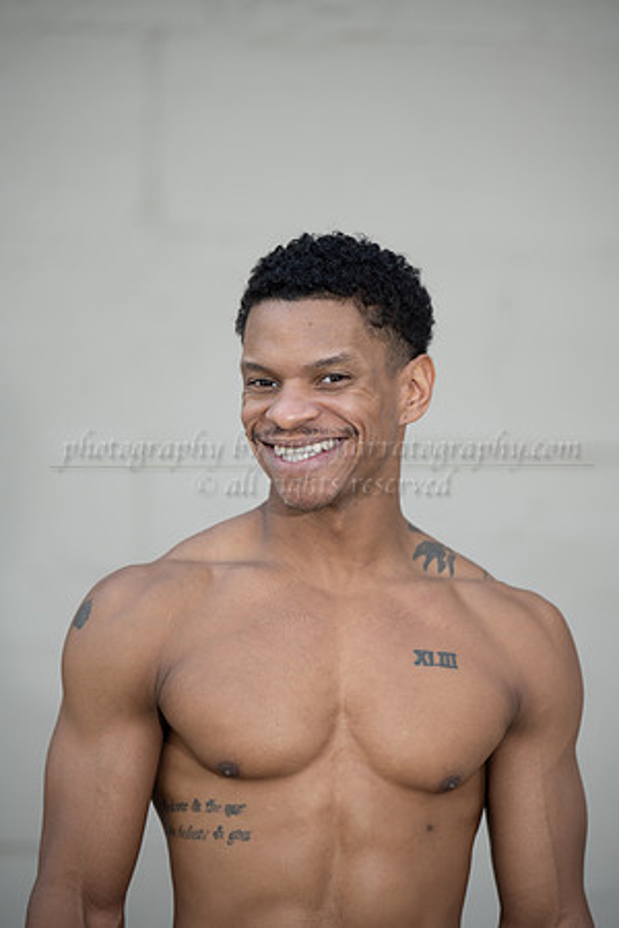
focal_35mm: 130
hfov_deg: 10.5
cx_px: 310
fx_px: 3353
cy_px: 464
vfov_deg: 15.8
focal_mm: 130
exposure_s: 1/800
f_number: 2.8
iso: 200
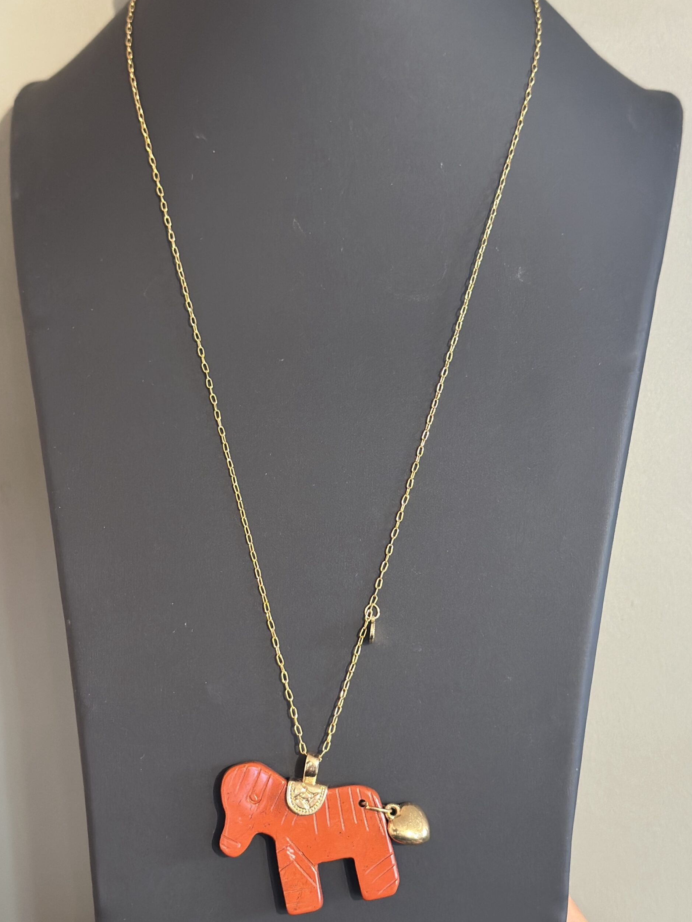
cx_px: 342
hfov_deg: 29.7
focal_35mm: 49
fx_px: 1306
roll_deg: -4.1
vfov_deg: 38.9
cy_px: 469
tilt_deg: +2.2
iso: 250
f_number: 1.78
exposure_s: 1/50
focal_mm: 6.86
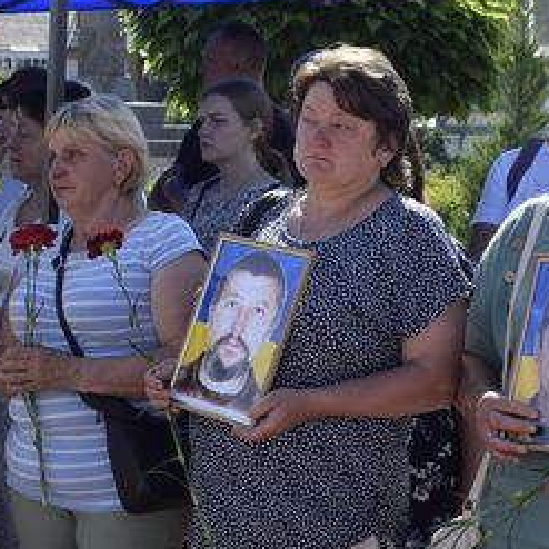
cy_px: 330
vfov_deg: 18.7
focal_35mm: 93
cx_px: 56
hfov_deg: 18.4
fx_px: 1669
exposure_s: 1/320
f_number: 9
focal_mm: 24
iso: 200
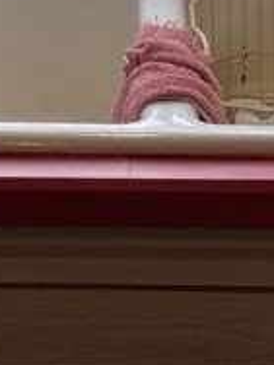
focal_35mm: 106
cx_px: 126
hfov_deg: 14.0
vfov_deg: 15.9
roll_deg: +0.2
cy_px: -280
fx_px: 1119
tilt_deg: -7.2
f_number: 1.6
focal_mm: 4.2
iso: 50
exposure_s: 1/120
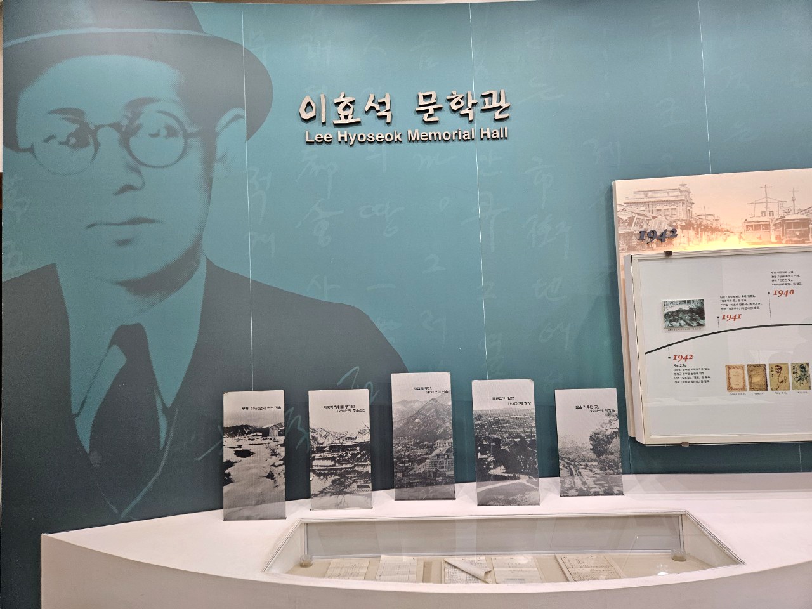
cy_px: 304
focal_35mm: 23
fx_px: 540
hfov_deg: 73.9
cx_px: 406
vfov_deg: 58.9
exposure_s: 1/120
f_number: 1.8
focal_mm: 5.4
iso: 250
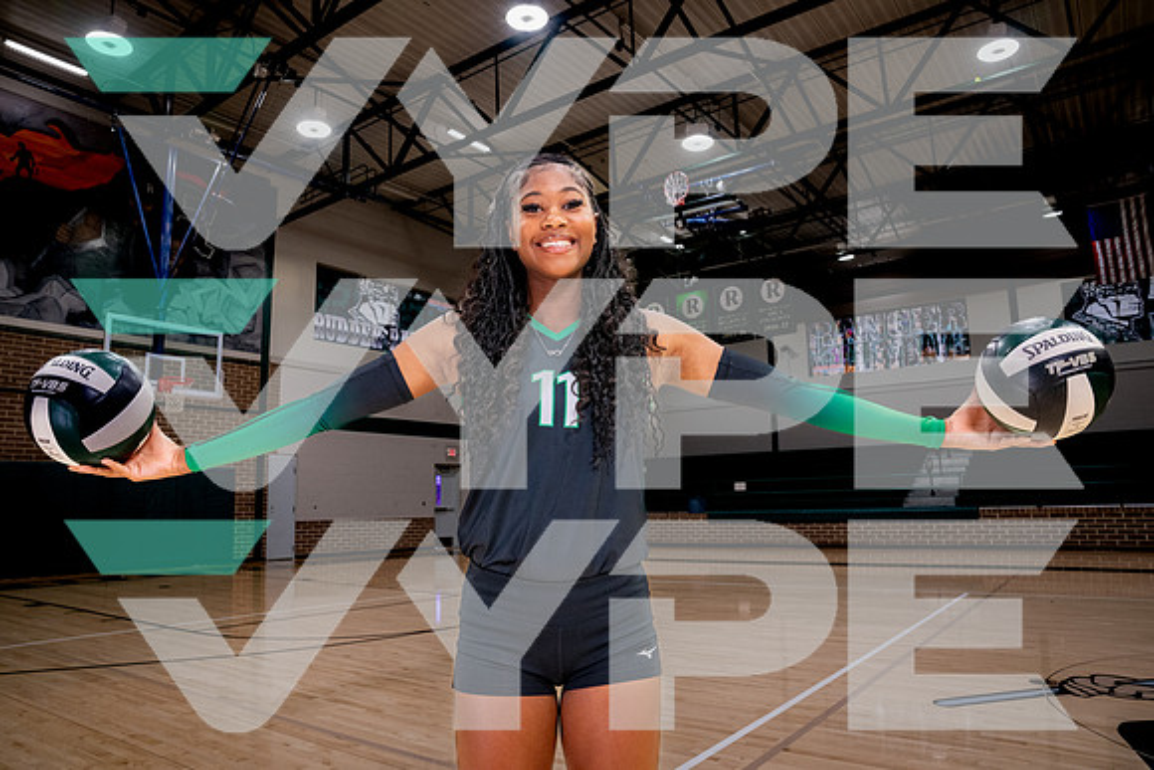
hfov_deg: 73.7
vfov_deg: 53.2
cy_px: 385
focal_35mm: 24
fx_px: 769
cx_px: 577
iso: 2500
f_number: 7.1
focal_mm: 24
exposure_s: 1/80
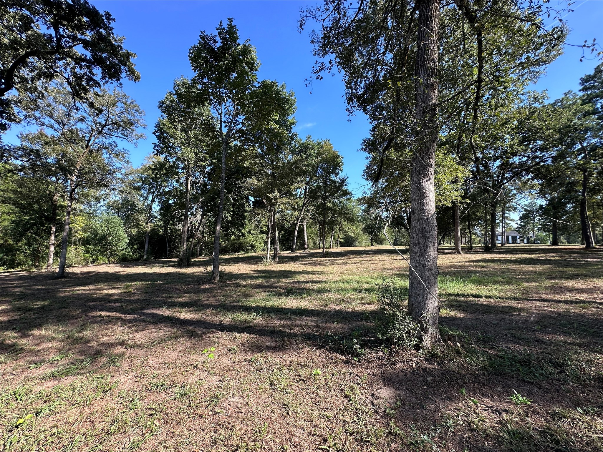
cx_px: 302
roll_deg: -1.6
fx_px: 244
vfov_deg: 85.7
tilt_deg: +4.1
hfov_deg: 102.1
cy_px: 226
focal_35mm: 14
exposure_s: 1/413
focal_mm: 2.22
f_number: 2.2
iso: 40
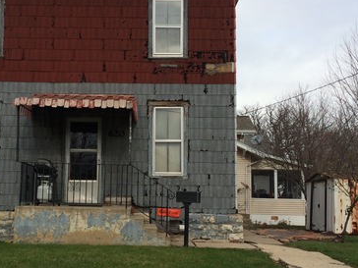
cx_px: 132
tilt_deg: +5.9
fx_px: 527
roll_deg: -2.0
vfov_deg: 28.5
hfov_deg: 37.2
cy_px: 151
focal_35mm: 51
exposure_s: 1/1244
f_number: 2.2
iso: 32
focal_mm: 4.15
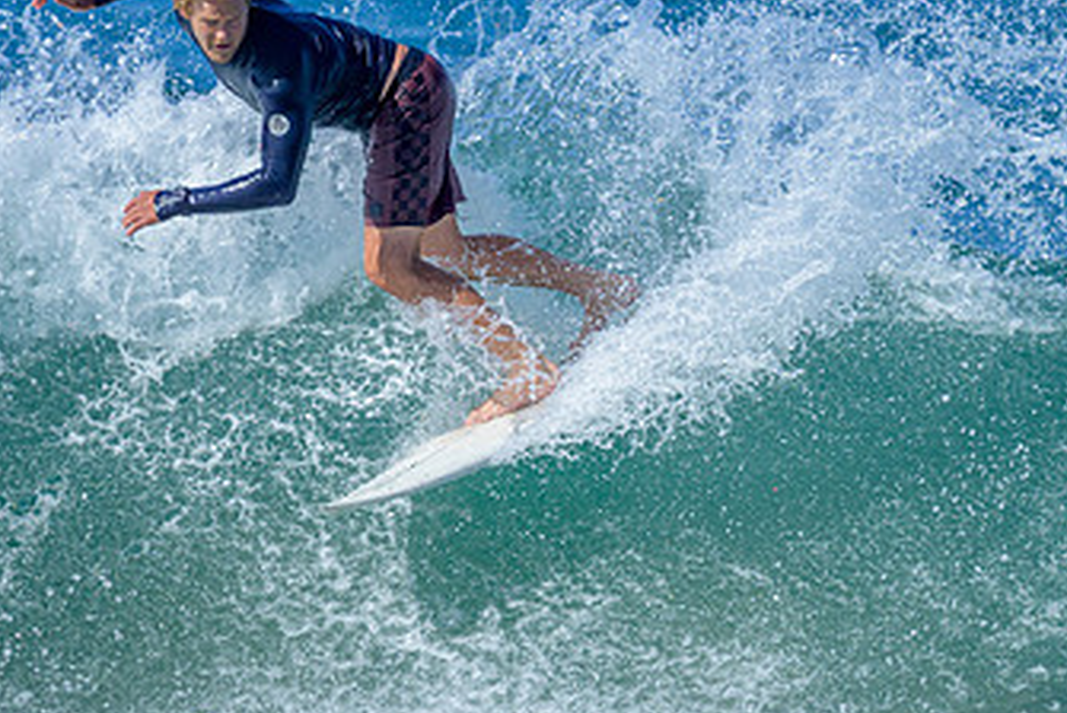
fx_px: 56361
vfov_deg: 0.7
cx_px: 495
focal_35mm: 1900
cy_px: 402
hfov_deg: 1.1
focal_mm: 800
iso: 250
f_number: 6.3
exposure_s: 1/2500
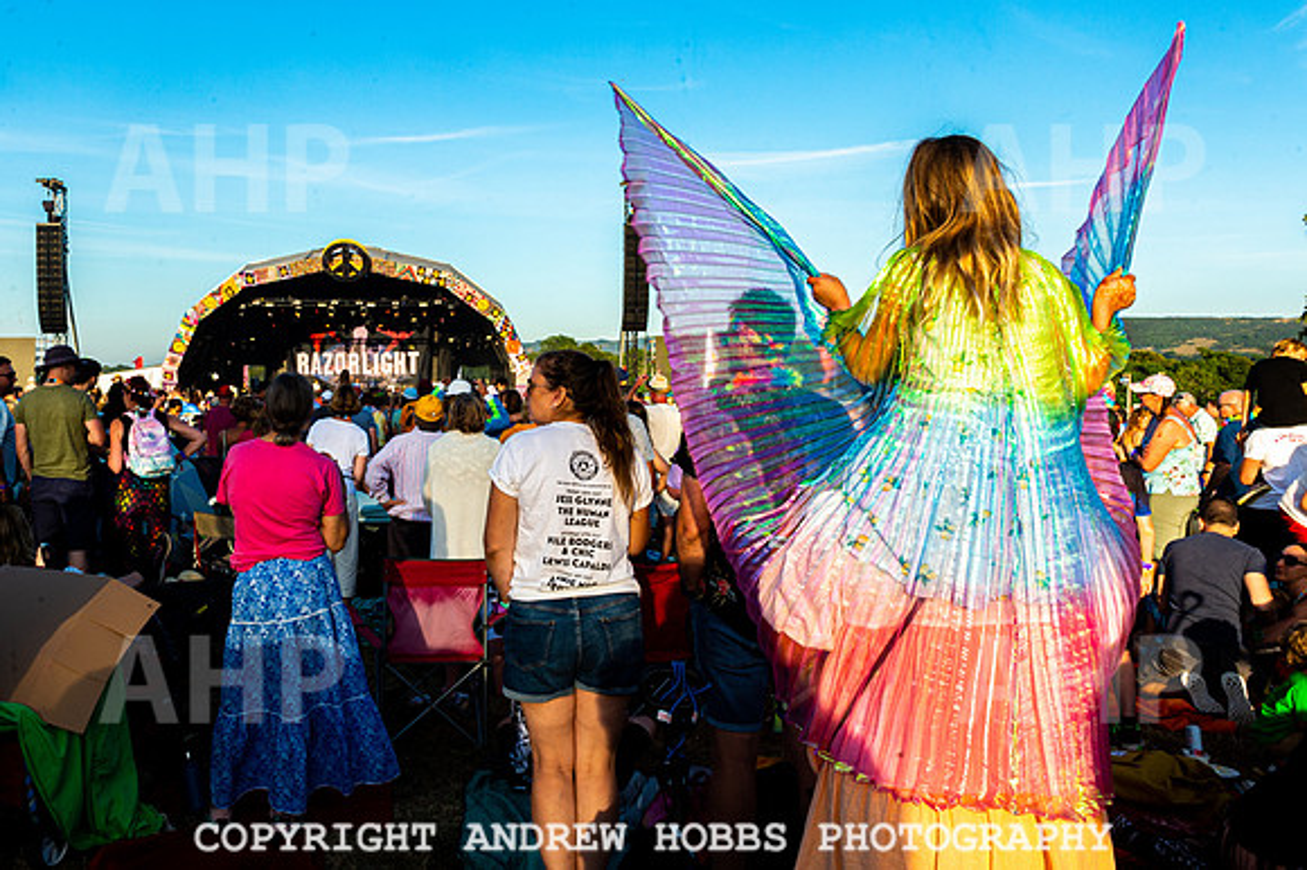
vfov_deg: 41.4
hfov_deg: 58.3
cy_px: 347
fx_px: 1144
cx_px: 448
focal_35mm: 32
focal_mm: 24
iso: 640
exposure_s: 1/100
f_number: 20
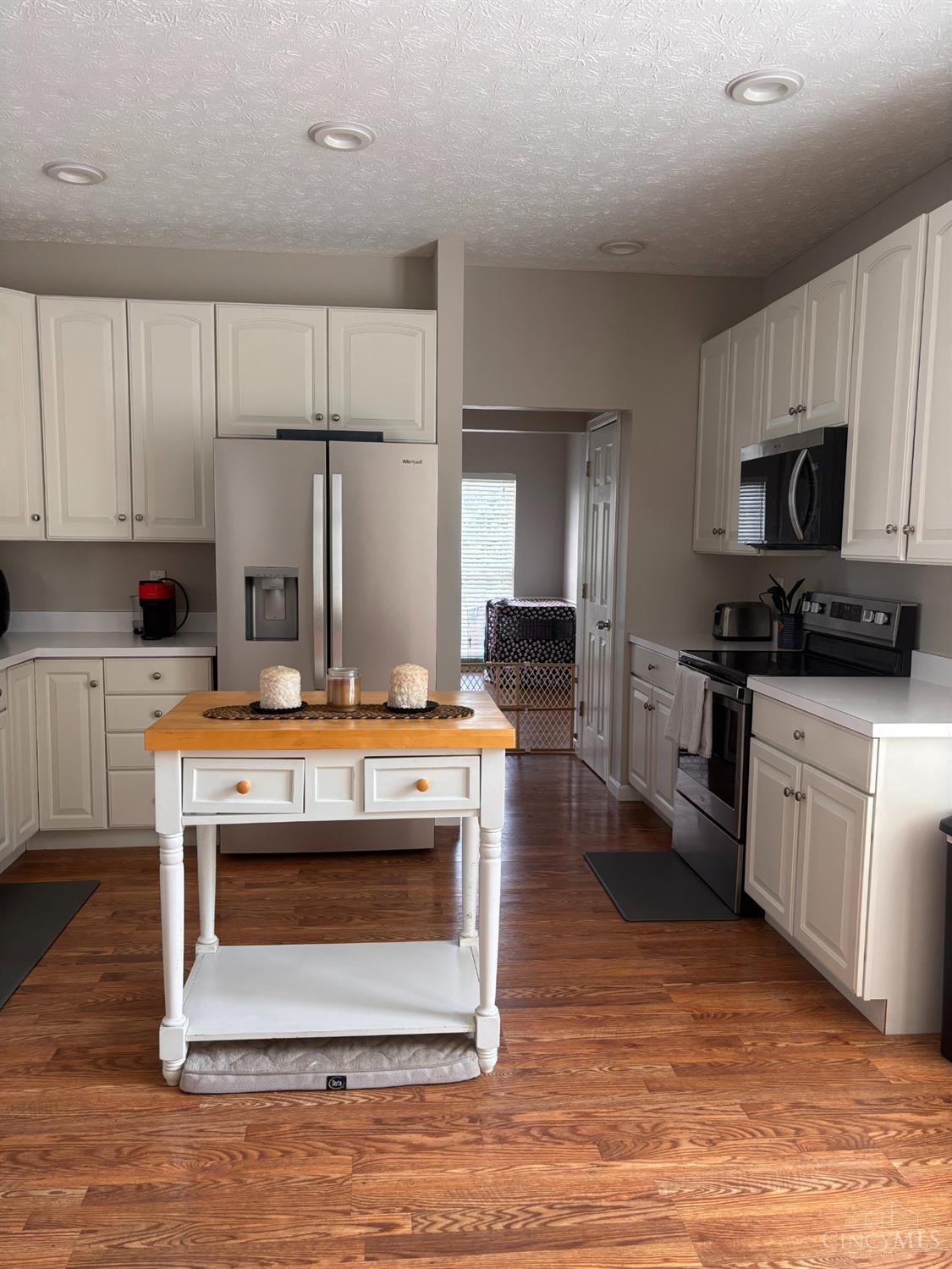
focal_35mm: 26
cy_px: 634
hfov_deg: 53.1
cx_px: 476
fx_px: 953
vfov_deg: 67.3
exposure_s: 1/88
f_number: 1.6
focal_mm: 5.96
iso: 125
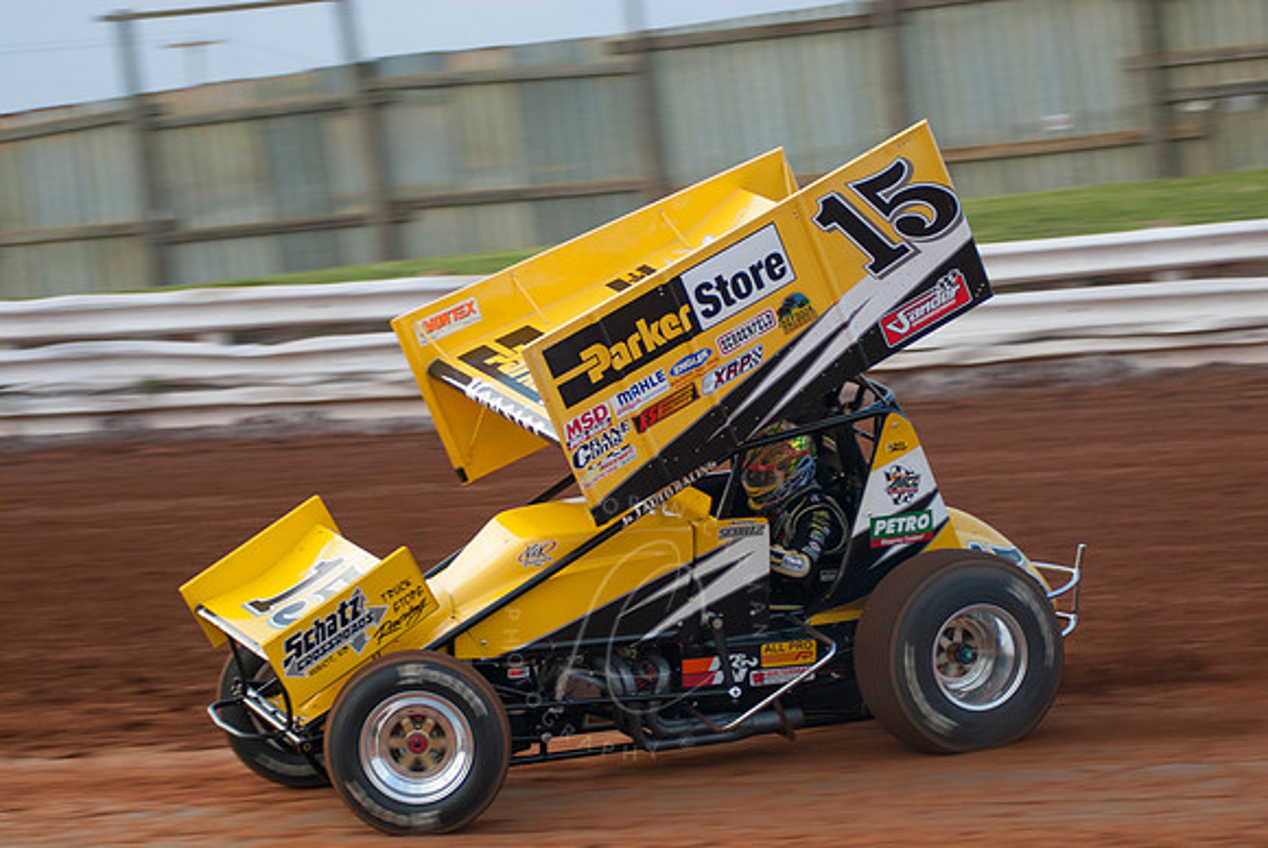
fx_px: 4231
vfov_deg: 11.4
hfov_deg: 17.0
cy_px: 424
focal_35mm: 120
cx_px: 634
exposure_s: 1/500
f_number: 2.8
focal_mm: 80
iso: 250
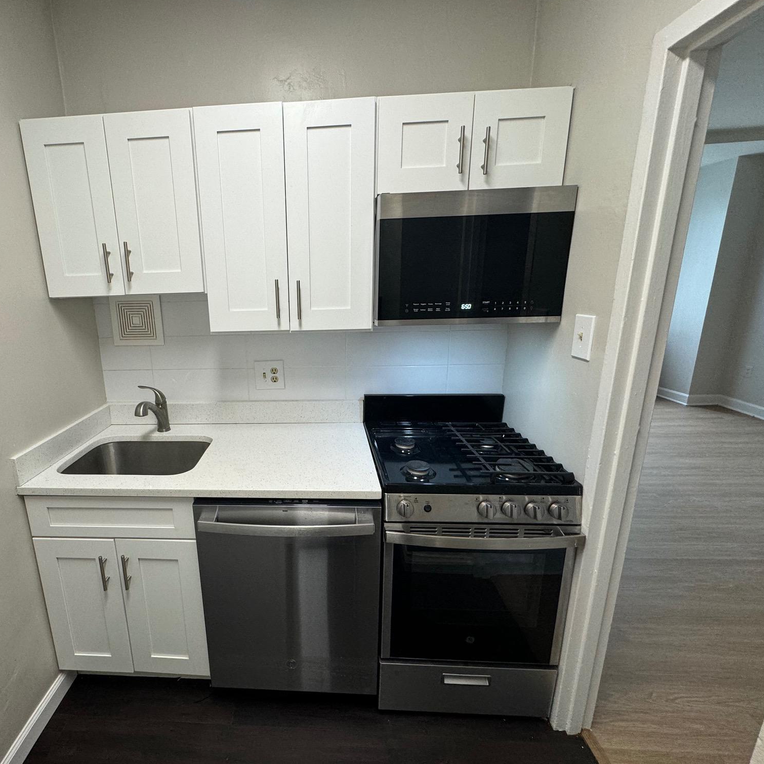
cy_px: 387
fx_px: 424
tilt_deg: -13.9
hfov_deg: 82.4
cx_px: 287
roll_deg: +2.0
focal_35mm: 17
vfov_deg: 84.0
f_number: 2.2
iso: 160
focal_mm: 2.22
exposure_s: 1/120
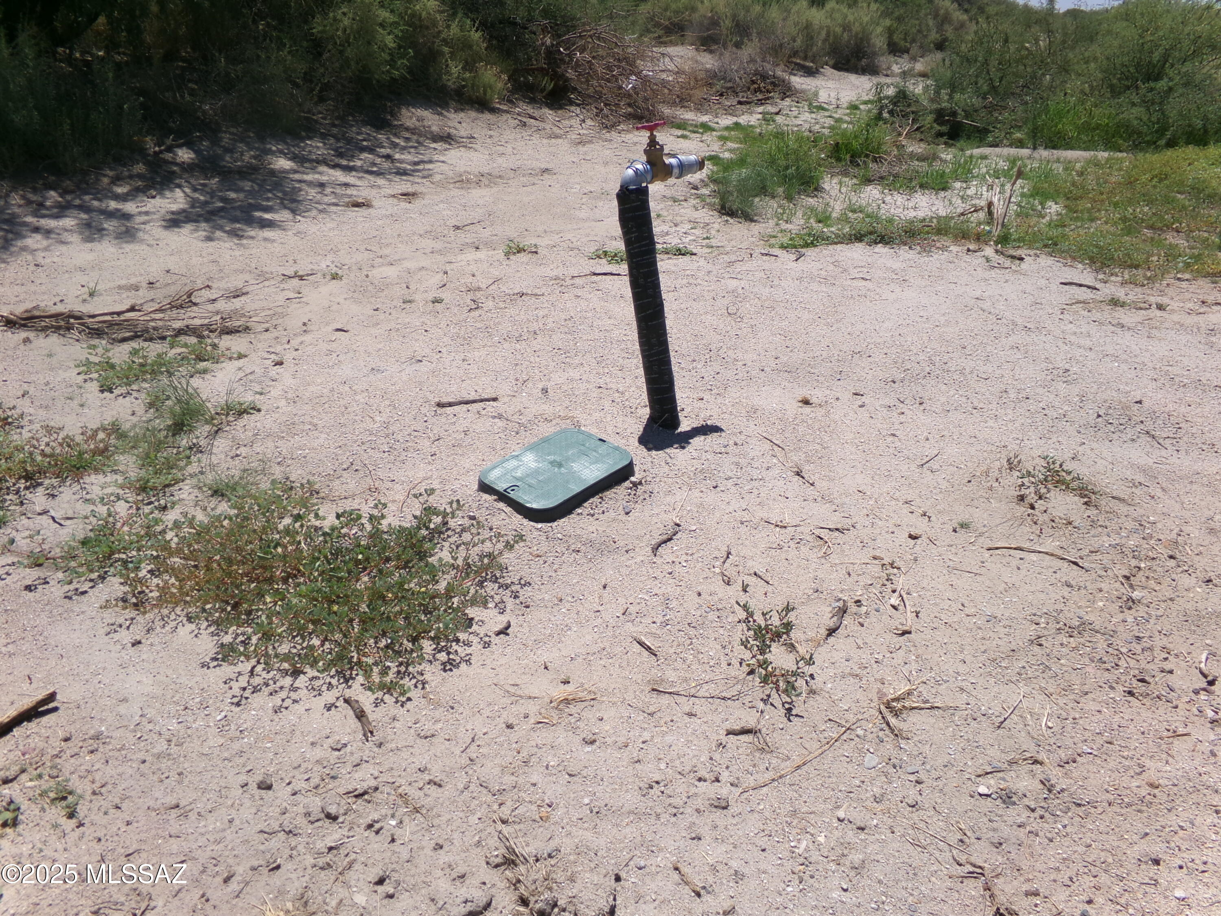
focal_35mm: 24
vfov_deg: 56.8
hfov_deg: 71.6
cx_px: 610
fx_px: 847
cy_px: 458
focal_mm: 4.3
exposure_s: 1/180
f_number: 11.07
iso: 100
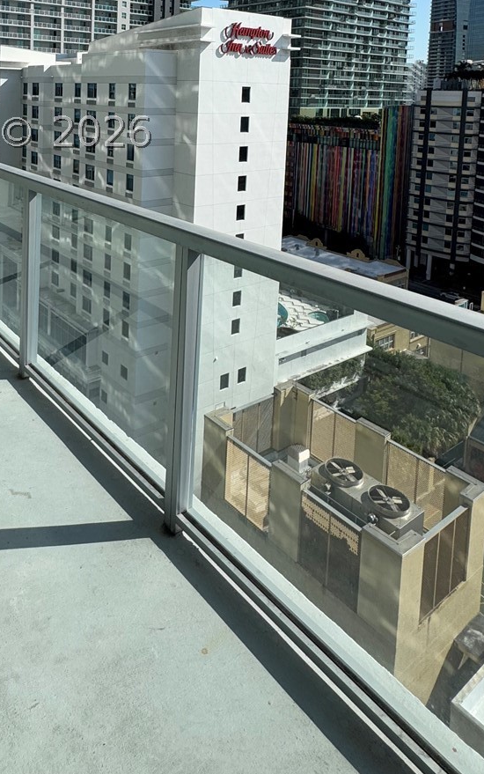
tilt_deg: -3.9
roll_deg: -1.8
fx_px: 569
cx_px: 99
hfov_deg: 43.9
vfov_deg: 61.5
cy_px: 132
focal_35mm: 27
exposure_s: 1/2770
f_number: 2.2
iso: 50
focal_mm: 2.22
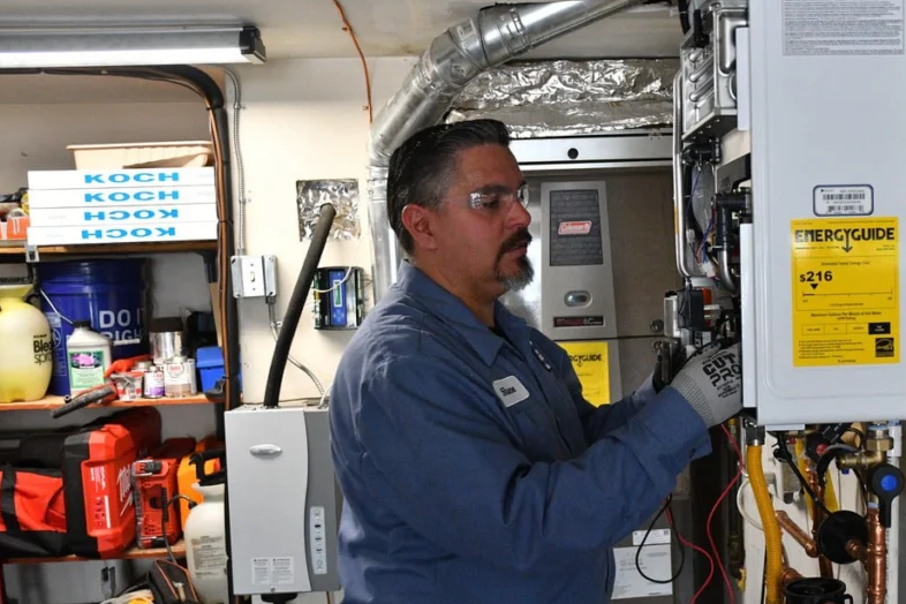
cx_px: 577
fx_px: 1082
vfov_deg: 31.1
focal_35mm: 43
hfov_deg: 45.0
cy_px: 346
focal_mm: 22
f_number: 3
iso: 2500
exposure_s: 1/1600
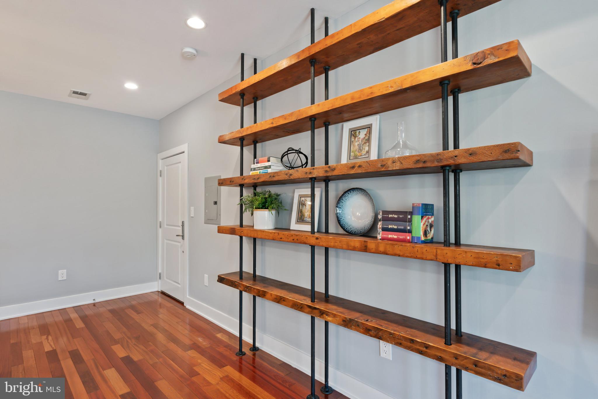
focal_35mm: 18
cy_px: 200
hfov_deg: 88.4
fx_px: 307
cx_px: 299
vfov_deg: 65.9
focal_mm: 18.5
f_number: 8
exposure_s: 1/4
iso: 640
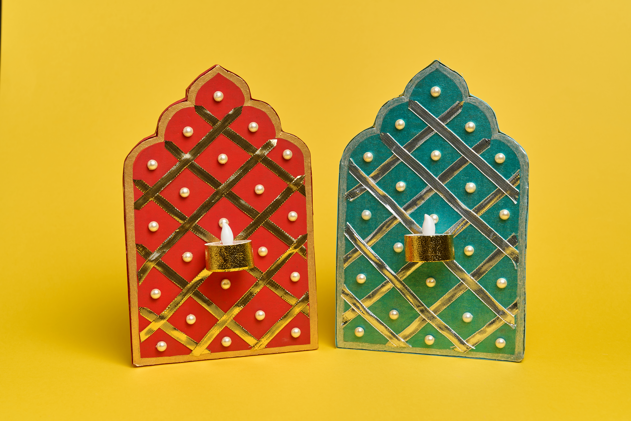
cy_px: 210
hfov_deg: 28.8
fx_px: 1227
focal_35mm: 70
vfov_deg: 19.5
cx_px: 316
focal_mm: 70
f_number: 8
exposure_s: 1/100
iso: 100
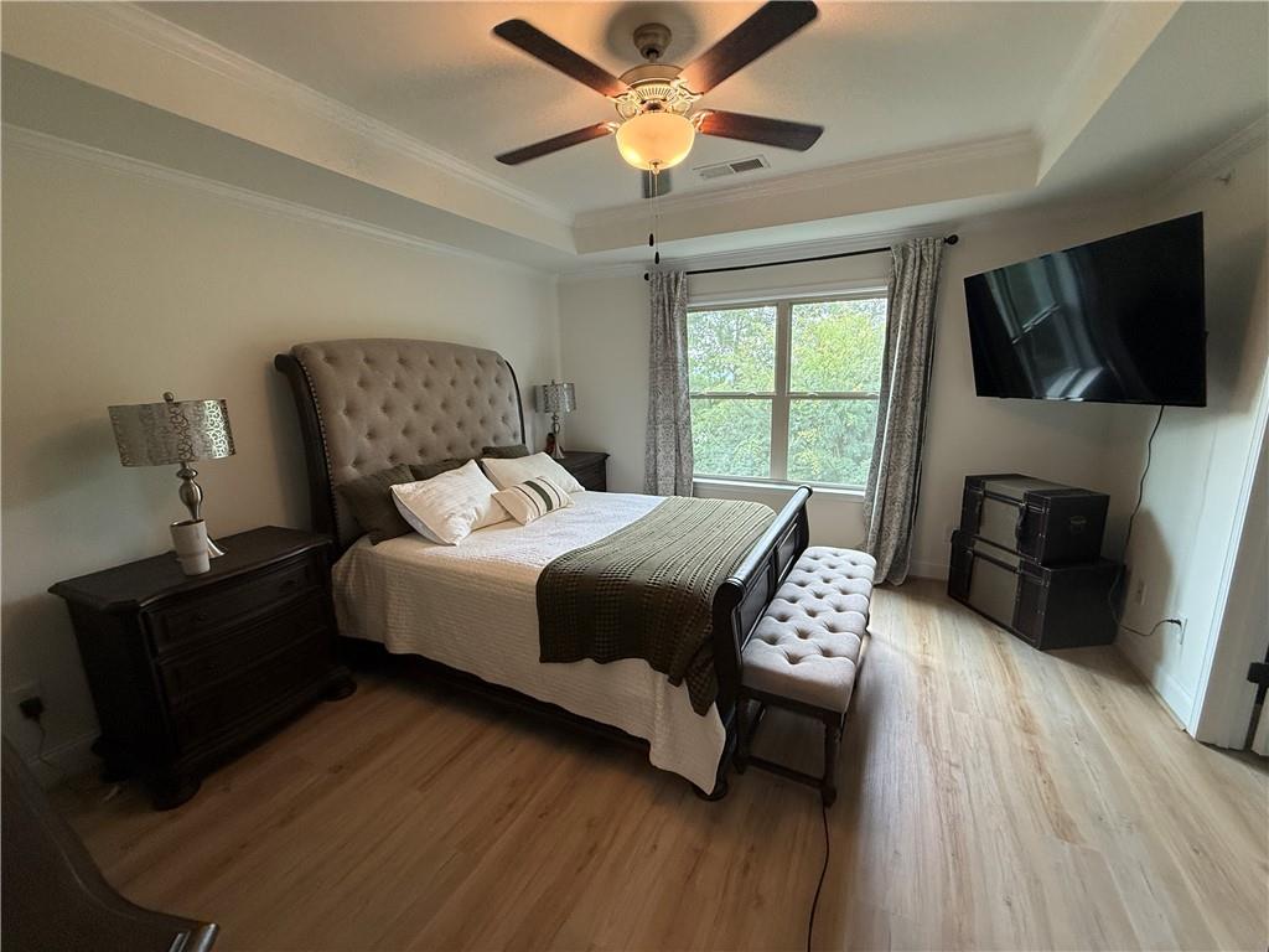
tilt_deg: -10.8
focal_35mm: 14
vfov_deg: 85.7
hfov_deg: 102.1
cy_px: 476
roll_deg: +0.2
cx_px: 634
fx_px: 513
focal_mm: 2.22
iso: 200
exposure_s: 1/120
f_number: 2.2
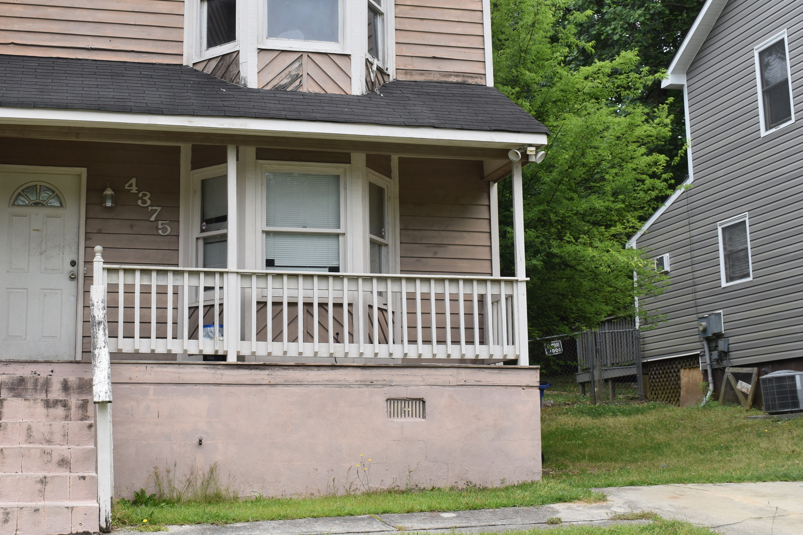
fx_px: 1219
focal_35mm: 55
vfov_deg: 24.7
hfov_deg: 36.4
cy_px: 212
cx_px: 333
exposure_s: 1/250
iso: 200
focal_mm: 27
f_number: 7.1
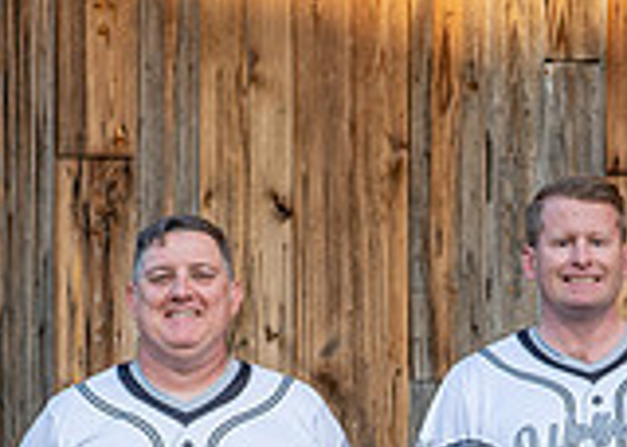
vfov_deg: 5.3
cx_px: 441
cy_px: 718
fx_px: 4751
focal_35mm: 267
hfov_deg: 7.5
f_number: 3.5
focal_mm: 50
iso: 200
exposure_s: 1/320
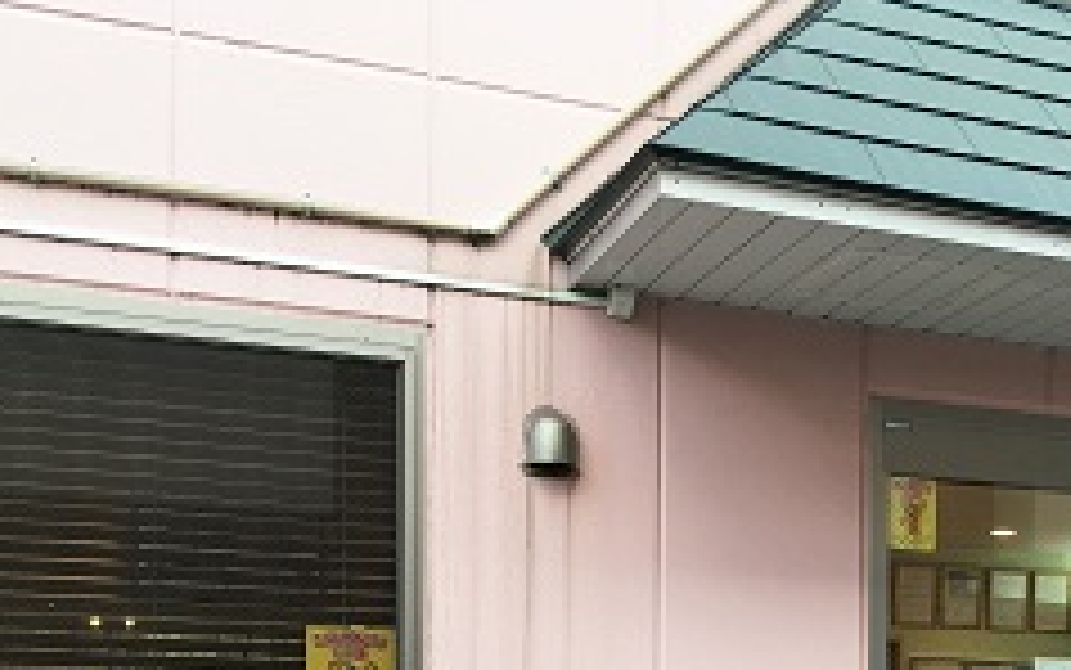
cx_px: 994
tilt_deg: +2.4
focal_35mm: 62
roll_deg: -1.0
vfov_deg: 19.9
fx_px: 1811
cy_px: 760
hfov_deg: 31.2
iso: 40
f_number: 2.2
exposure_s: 1/120
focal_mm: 4.15
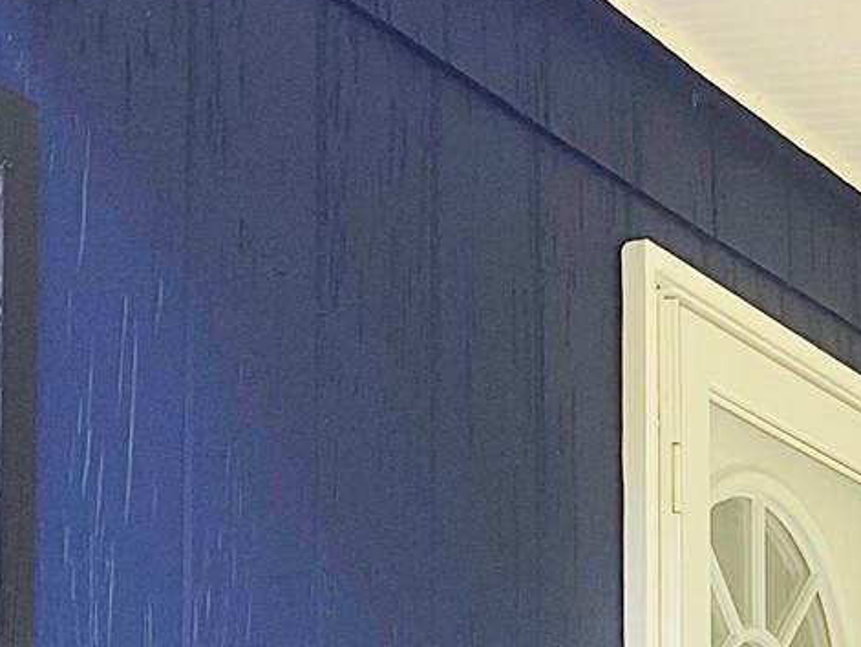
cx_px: 1100
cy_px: 910
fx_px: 3136
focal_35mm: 126
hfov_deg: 15.0
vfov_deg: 11.4
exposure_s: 1/253
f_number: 1.8
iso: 16
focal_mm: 3
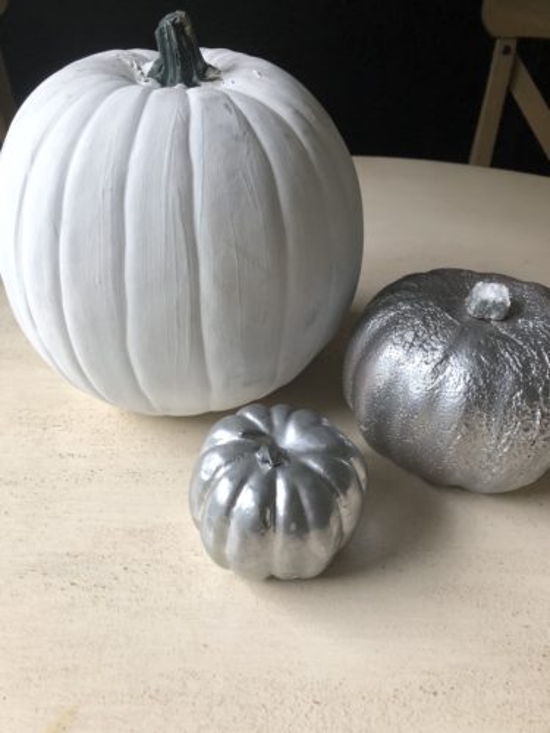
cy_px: 366
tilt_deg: -34.9
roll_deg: -2.2
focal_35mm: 28
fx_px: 593
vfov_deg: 63.4
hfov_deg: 49.7
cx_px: 275
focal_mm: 3.99
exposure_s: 1/30
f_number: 1.8
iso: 40
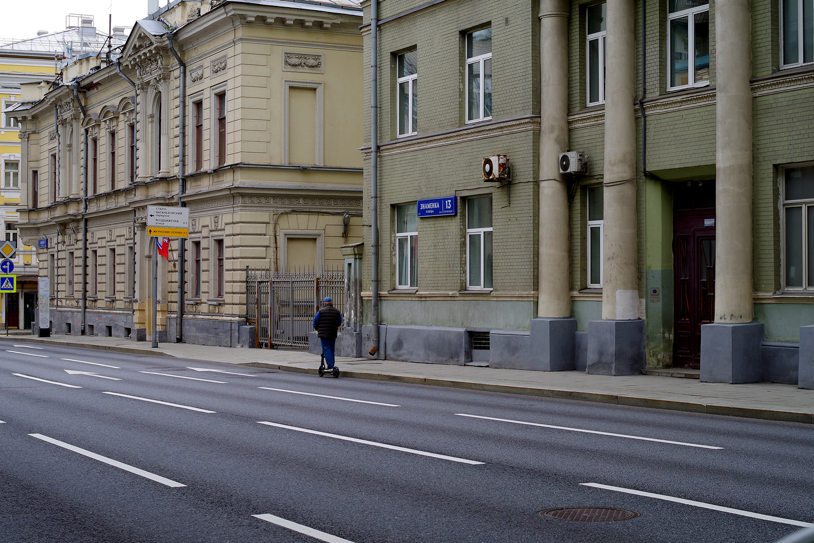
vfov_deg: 22.6
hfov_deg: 33.4
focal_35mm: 60
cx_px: 407
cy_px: 272
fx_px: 1357
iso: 100
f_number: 5.6
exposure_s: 1/160
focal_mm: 40
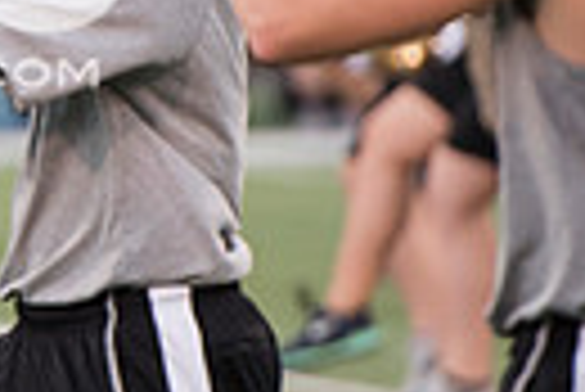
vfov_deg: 1.6
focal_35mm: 889
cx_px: -212
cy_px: -88
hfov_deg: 2.3
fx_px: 14462
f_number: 2.8
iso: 1000
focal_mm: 200
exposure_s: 1/1250
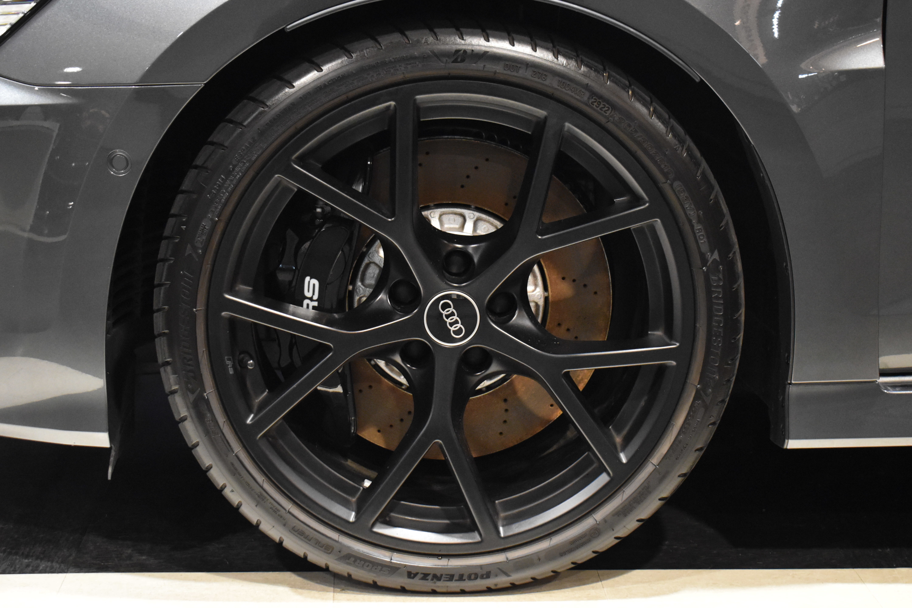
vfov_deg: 23.8
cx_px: 456
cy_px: 304
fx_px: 1444
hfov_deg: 35.1
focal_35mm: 57
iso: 4000
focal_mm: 38
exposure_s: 1/60
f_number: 4.8
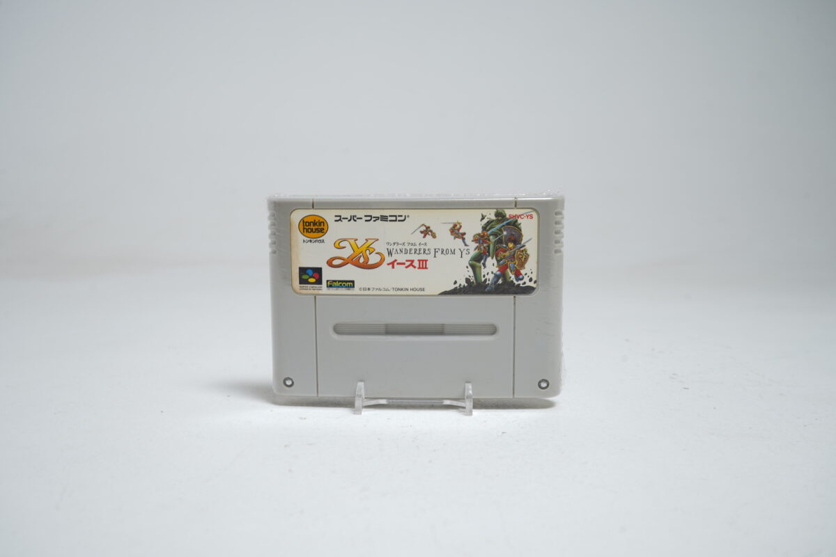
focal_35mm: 33
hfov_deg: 57.2
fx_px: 766
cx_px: 418
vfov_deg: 40.0
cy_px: 278
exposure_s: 1/2.5
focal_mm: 33
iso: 64
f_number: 9
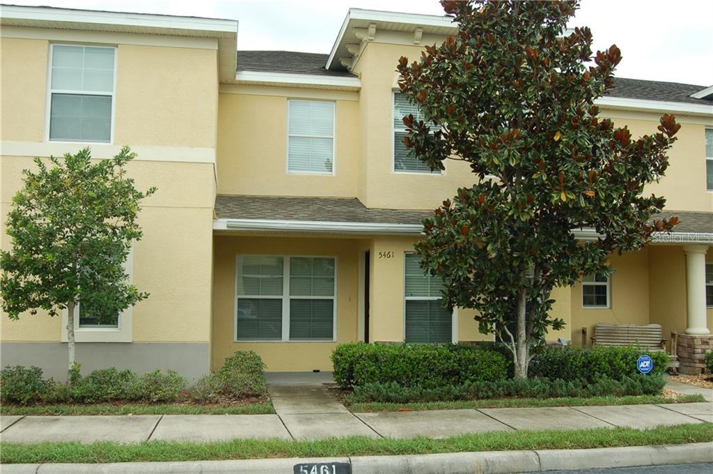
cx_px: 356
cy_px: 237
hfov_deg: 57.3
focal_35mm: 33
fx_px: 653
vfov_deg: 39.9
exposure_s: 1/200
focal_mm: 22
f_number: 7.1
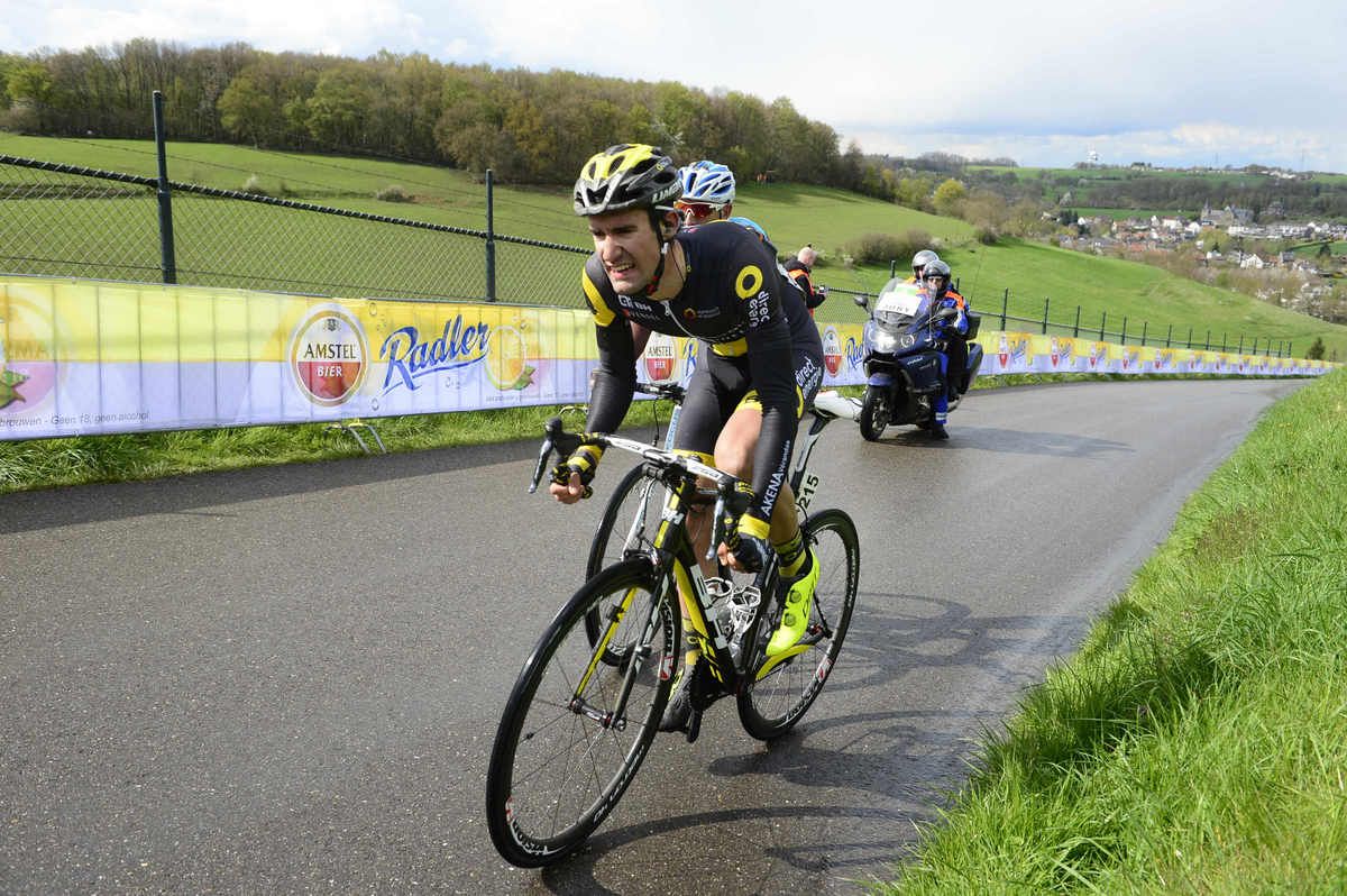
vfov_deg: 41.0
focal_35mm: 32
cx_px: 674
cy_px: 448
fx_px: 1196
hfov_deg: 58.8
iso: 400
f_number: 5.6
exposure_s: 1/1000
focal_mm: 32
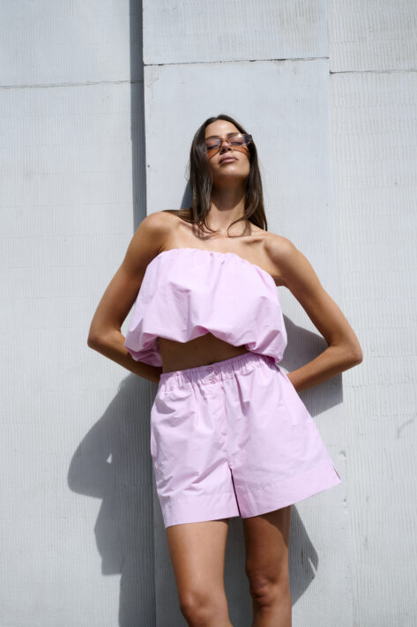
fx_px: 1218
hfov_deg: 19.4
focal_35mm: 70
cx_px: 208
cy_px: 314
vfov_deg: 28.9
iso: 125
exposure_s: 1/250
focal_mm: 70
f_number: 11
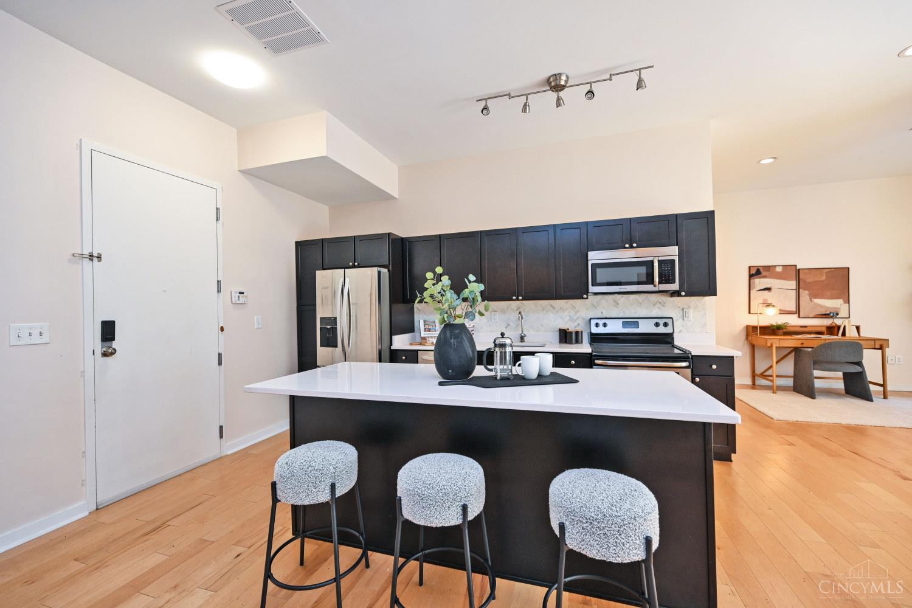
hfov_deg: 104.3
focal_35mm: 14
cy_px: 304
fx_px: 355
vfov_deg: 81.2
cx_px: 456
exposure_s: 1/60
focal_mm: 14
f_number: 4
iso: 450
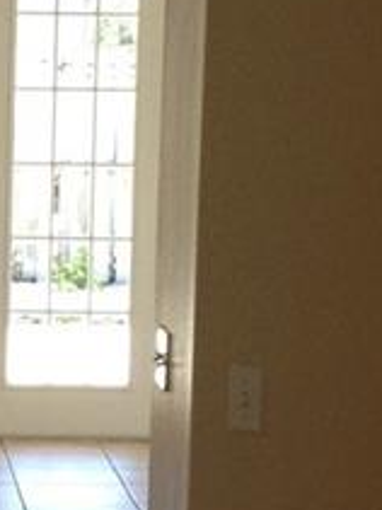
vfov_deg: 10.5
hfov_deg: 7.7
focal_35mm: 188
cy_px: 450
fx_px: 2769
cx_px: -208
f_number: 2.4
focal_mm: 4.13
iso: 80
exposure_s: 1/120
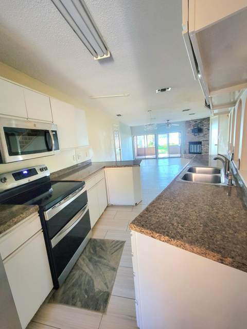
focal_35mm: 13
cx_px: 124
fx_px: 124
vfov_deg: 106.2
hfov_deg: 89.9
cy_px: 164
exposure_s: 1/40
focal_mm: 2.2
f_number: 2.2
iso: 400
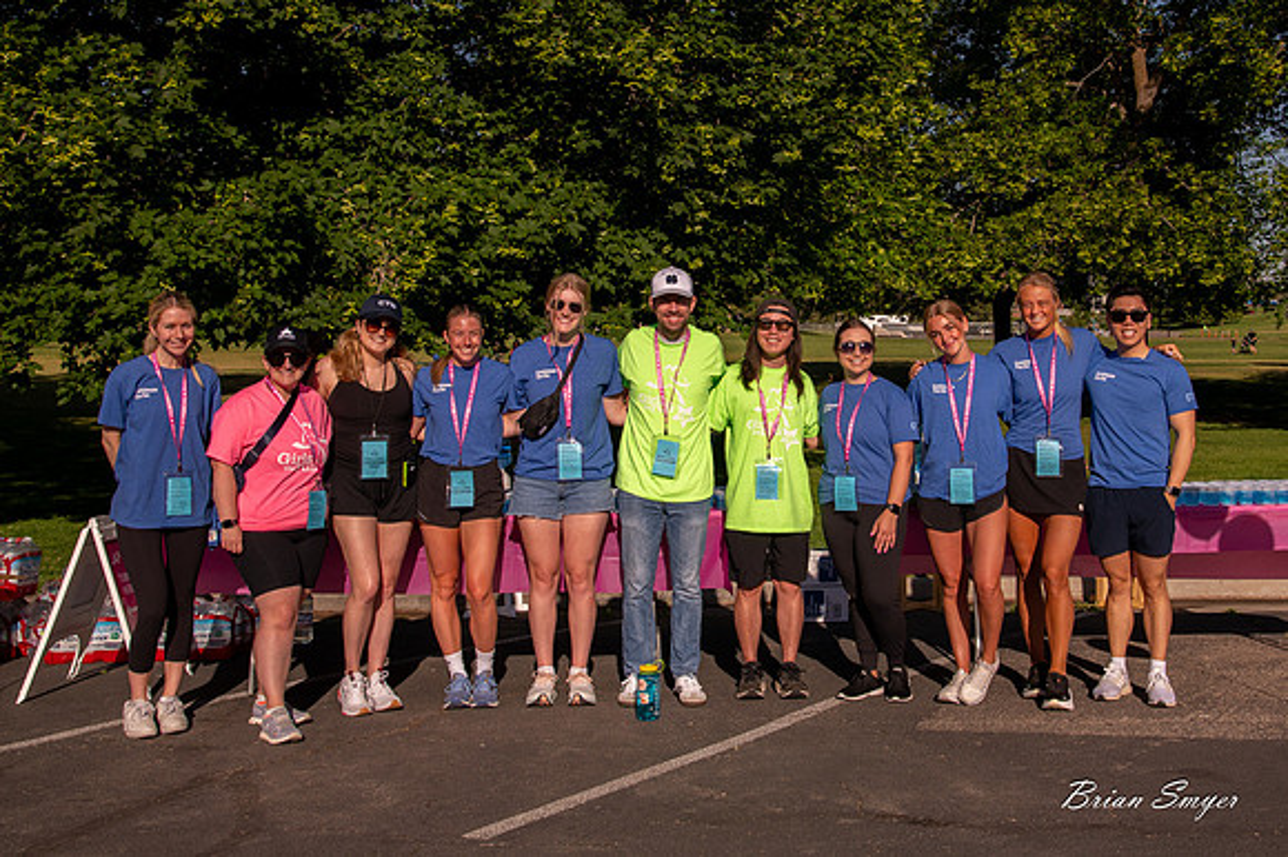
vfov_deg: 29.5
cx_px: 748
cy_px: 313
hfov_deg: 43.2
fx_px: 1621
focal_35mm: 45
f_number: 9
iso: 500
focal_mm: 35
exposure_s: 1/2500
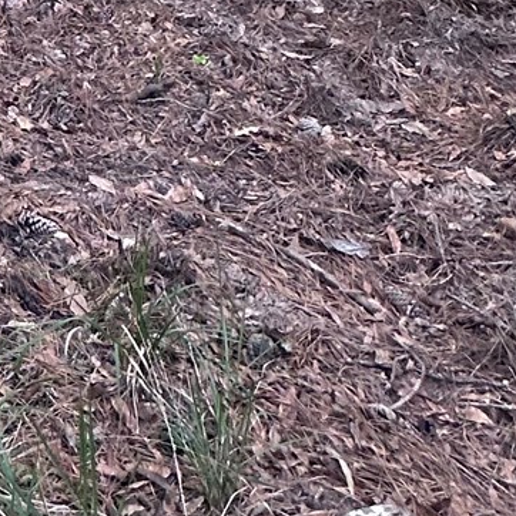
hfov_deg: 21.6
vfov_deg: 18.7
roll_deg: -1.1
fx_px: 1181
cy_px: -428
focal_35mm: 70
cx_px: -200
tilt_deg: +1.3
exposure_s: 1/99
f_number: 2.2
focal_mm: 2.22
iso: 125
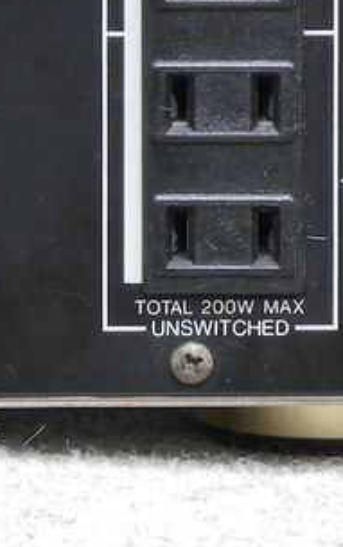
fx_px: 16026
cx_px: -138
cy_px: 48
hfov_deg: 1.2
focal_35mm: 1073
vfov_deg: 2.0
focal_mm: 57.7
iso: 200
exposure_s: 1/2.5
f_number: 5.9
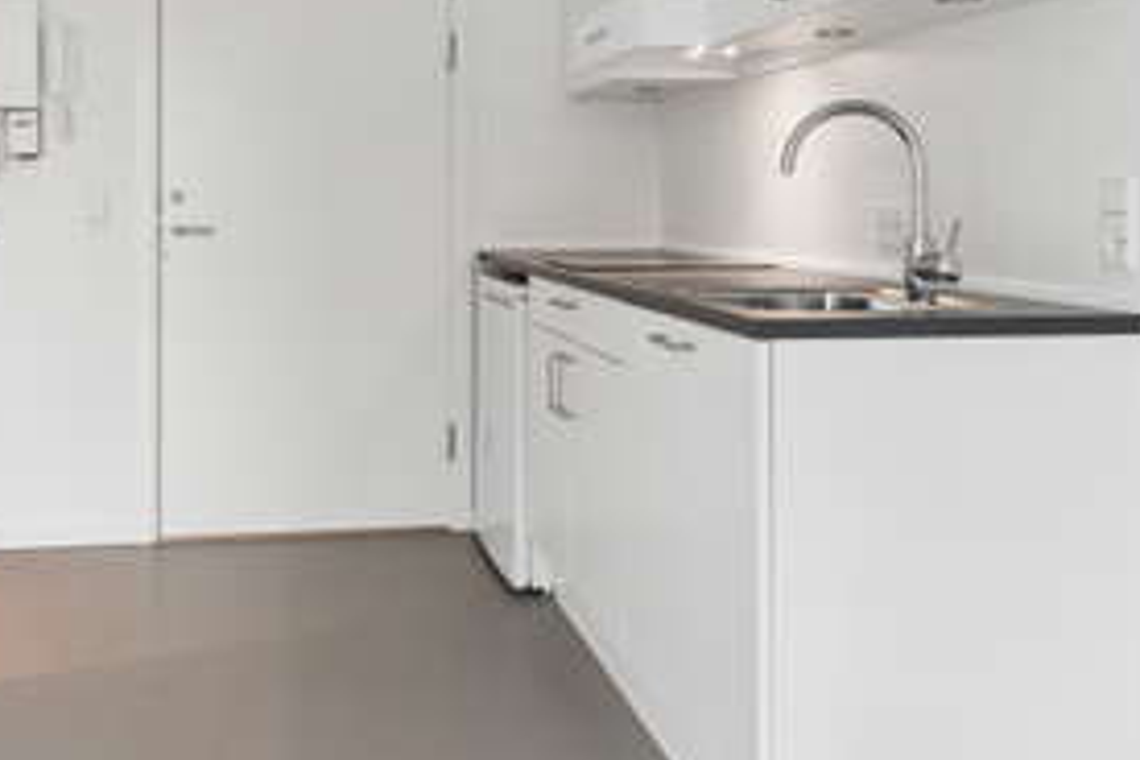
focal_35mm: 32
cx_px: 409
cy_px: 260
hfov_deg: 57.8
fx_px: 1013
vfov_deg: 40.7
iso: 200
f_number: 8
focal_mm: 14
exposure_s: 1/15
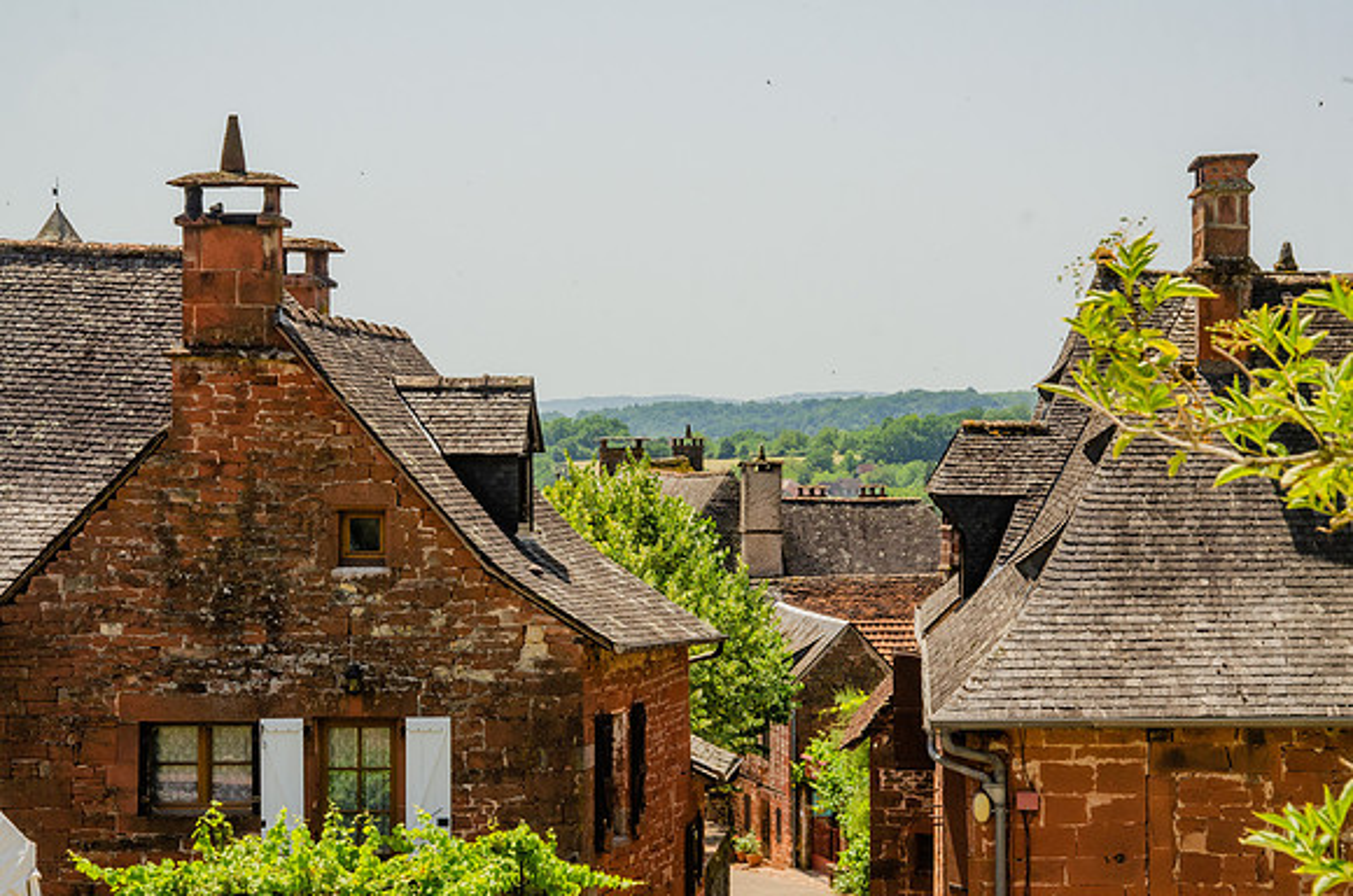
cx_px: 676
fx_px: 3488
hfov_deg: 22.0
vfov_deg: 14.6
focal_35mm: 93
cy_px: 448
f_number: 13
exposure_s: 1/400
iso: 500
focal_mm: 62
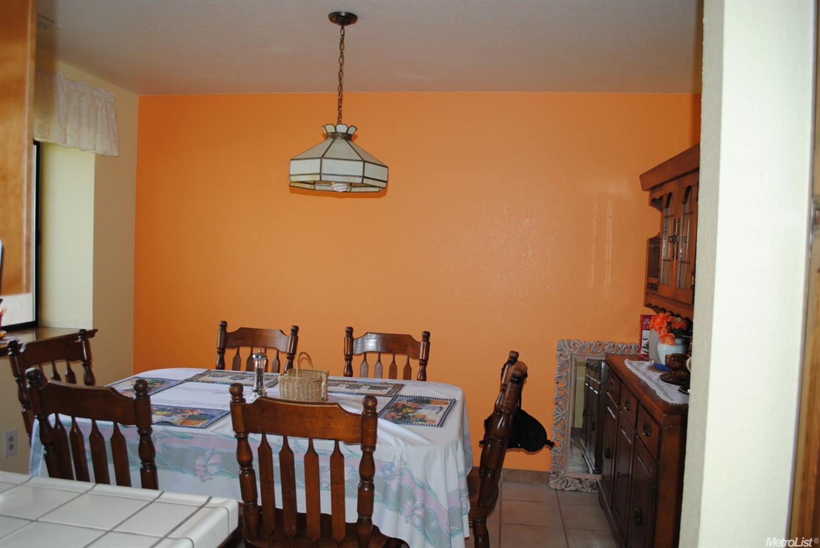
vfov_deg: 48.0
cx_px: 410
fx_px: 616
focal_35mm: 27
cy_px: 274
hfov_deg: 67.3
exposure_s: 1/60
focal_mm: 18
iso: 200
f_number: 3.5
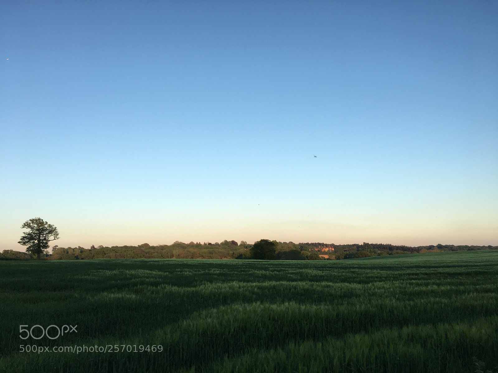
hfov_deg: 61.7
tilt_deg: +9.4
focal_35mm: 29
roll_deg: +2.0
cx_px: 249
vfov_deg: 48.2
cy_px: 186
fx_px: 417
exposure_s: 1/324
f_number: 2.2
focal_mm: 4.15
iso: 25
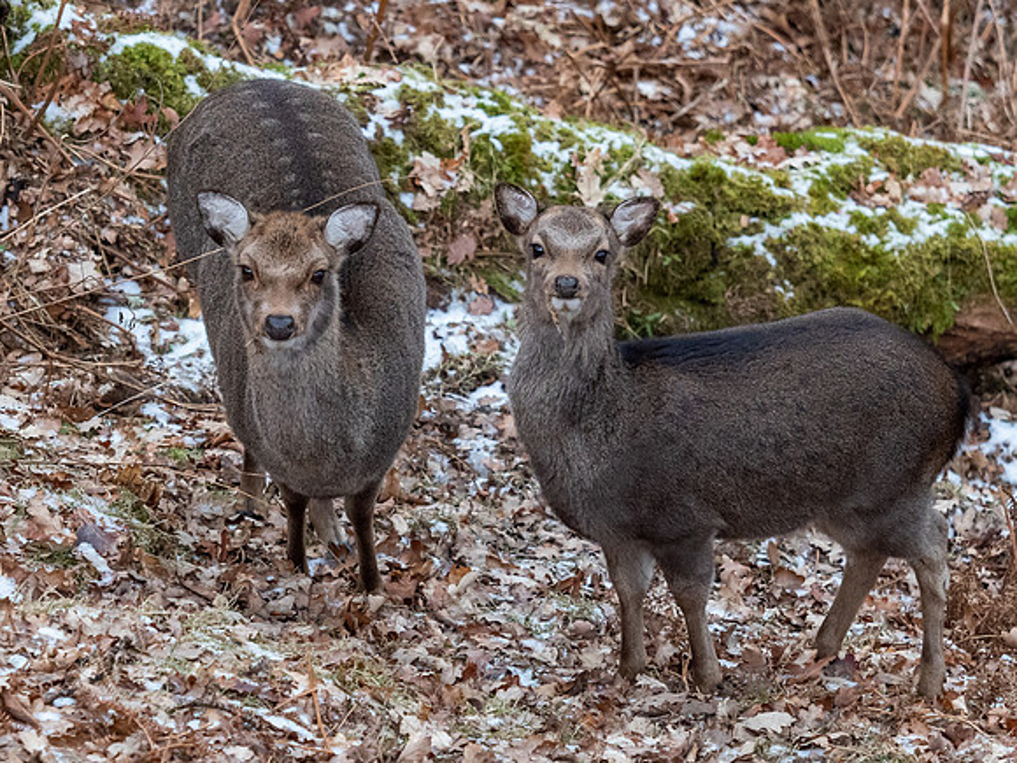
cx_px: 585
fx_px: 10817
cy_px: 387
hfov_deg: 5.4
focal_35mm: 368
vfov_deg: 4.0
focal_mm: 110
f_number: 3.2
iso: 1600
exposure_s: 1/800
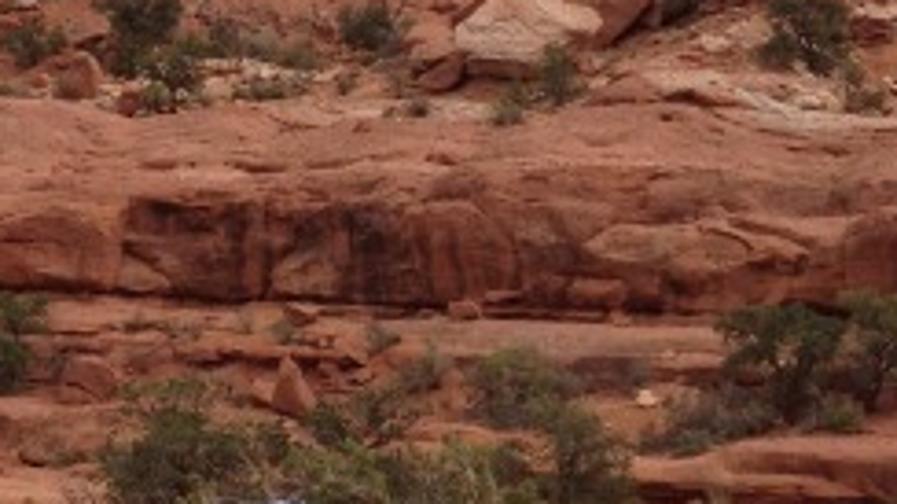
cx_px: 342
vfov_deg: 9.6
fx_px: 2972
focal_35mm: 125
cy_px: -70
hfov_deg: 17.1
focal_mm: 4.28
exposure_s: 1/1842
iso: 50
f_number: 2.4
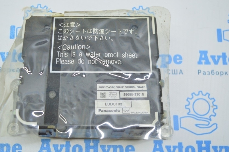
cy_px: 67
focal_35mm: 44
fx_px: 280
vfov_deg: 30.4
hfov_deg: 44.3
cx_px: 92
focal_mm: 24
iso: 400
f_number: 4
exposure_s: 1/60
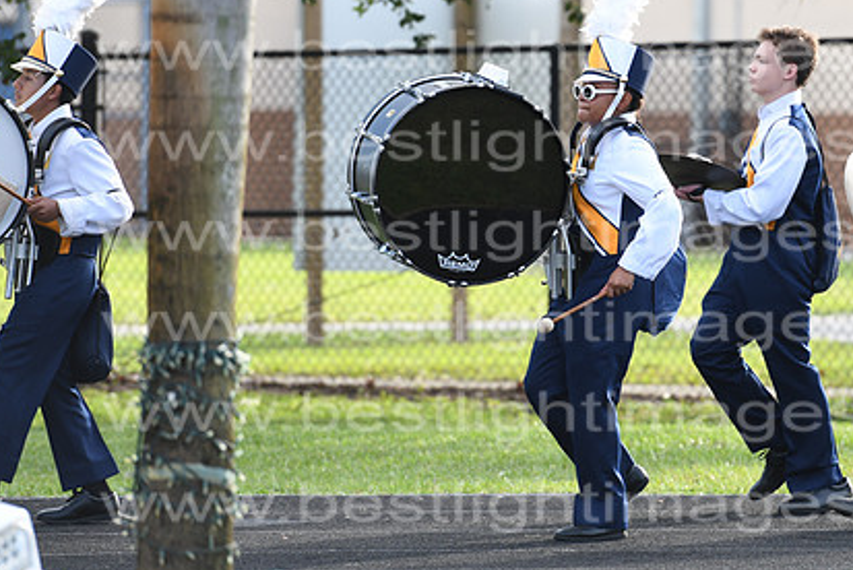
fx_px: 9982
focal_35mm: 421
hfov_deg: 4.9
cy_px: 191
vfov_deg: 3.3
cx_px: 570
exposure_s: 1/500
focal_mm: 200
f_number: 4
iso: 200
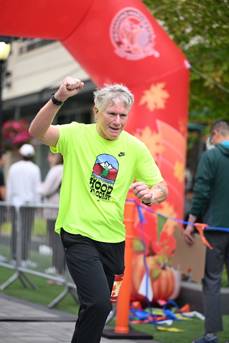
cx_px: 114
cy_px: 172
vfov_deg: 17.8
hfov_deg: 11.9
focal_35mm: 115
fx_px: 1097
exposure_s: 1/1600
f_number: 2.8
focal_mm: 115
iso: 640
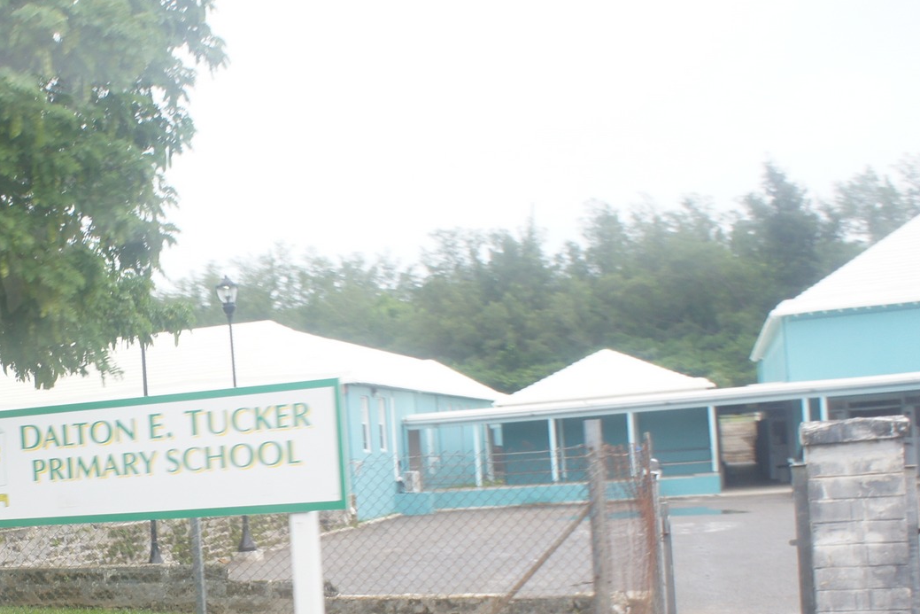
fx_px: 1303
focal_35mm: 51
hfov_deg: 37.2
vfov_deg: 25.9
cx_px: 155
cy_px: 505
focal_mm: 16
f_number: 4
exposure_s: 1/250
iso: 250
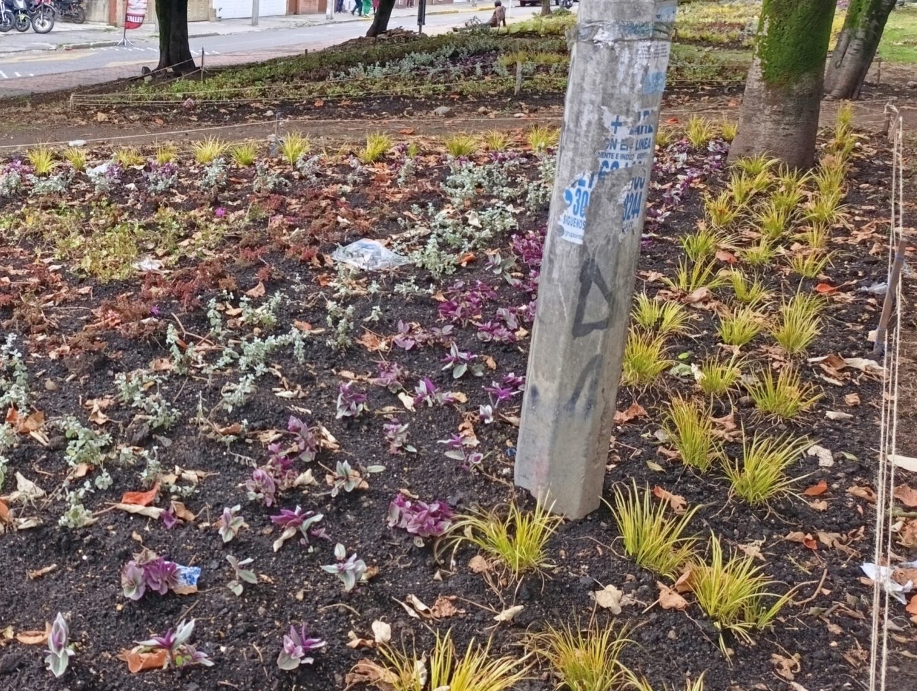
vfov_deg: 35.7
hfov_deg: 44.1
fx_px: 1061
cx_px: 164
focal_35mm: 40
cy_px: 237
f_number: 1.6
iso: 100
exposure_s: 1/120
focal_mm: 6.14
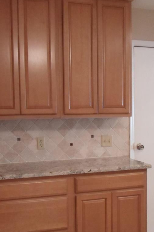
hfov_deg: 24.4
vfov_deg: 36.1
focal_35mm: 55
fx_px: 353
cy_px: 143
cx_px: 112
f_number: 2.5
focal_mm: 4.5
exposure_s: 1/30
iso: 320
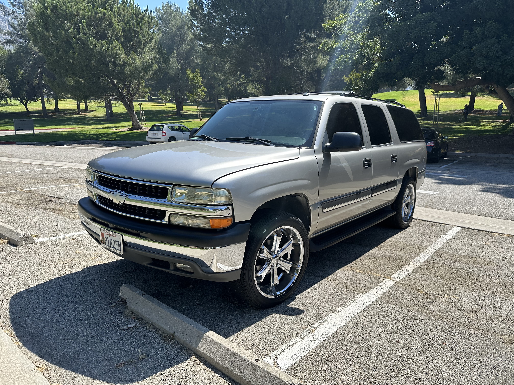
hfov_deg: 71.6
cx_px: 257
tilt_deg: -8.1
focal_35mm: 24
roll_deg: +1.4
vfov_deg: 56.8
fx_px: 356
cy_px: 192
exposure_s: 1/3356
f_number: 1.78
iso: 80
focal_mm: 6.86
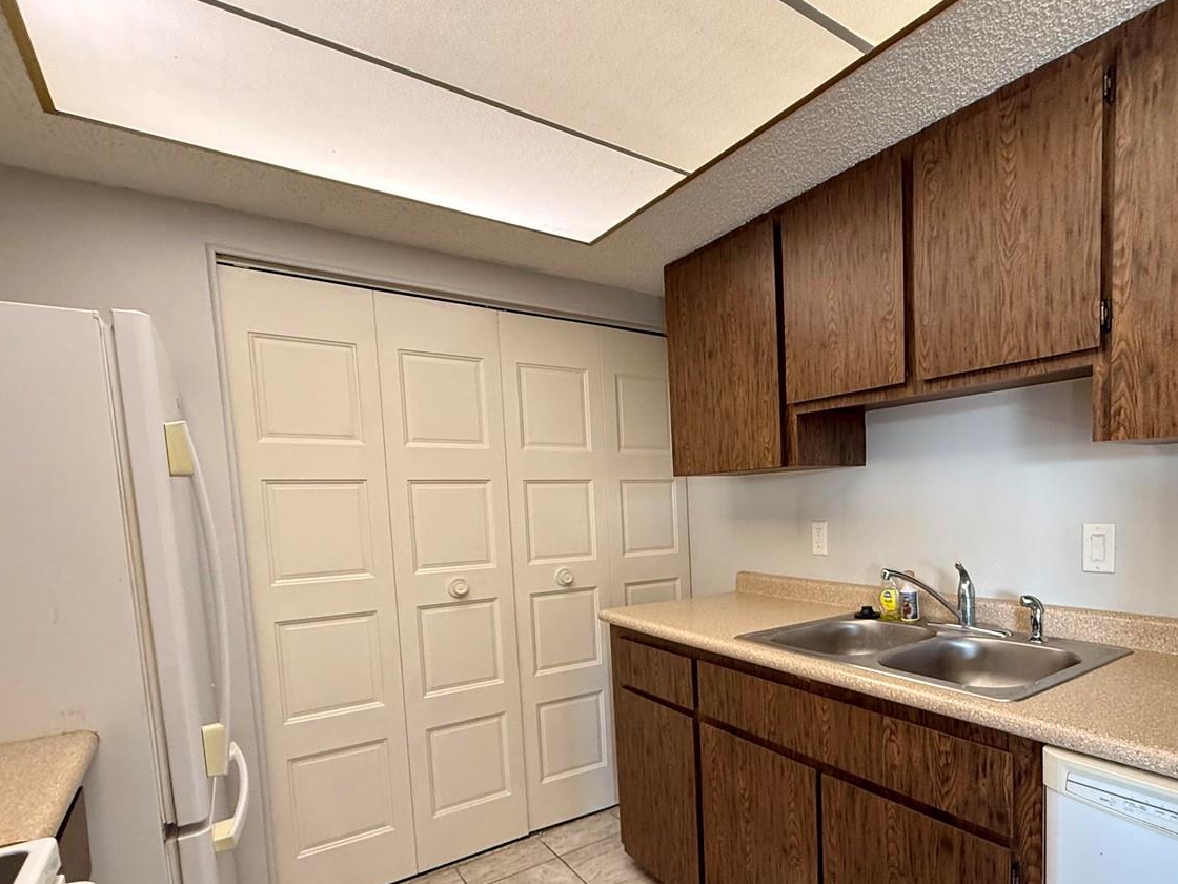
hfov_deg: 79.4
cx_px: 771
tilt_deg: -4.8
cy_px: 560
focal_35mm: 20
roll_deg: +1.6
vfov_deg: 64.9
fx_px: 681
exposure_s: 1/60
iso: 250
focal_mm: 2.22
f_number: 2.2
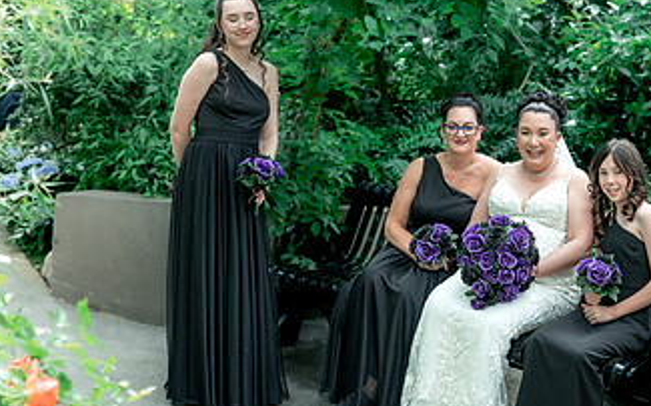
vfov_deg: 25.3
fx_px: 905
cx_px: 509
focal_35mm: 51
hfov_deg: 38.3
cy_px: 183
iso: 125
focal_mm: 28
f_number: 3.5
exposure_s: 1/160
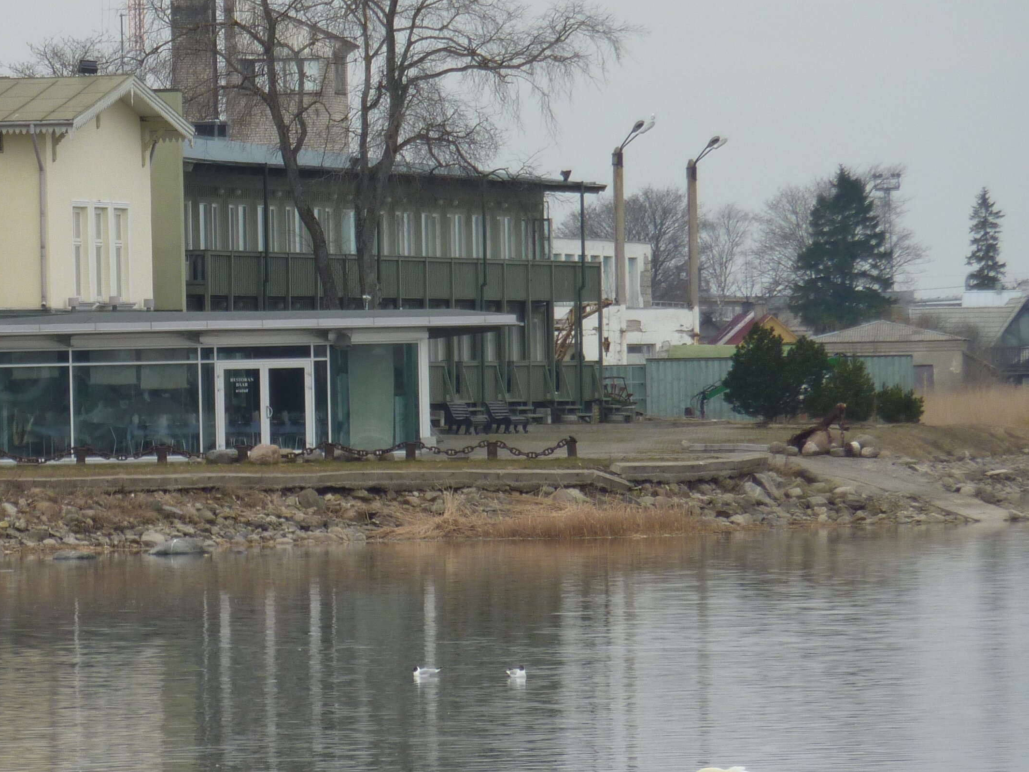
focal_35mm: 445
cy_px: 309
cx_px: 219
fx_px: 13230
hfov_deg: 4.5
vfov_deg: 3.3
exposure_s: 1/320
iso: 80
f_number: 4.7
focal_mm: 42.6
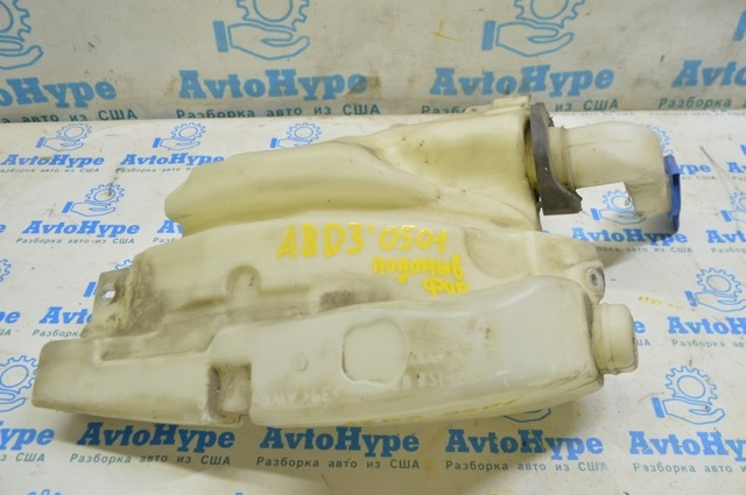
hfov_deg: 59.6
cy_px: 248
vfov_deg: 41.6
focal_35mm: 32
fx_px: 652
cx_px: 373
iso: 400
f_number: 5.6
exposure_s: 1/20
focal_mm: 21
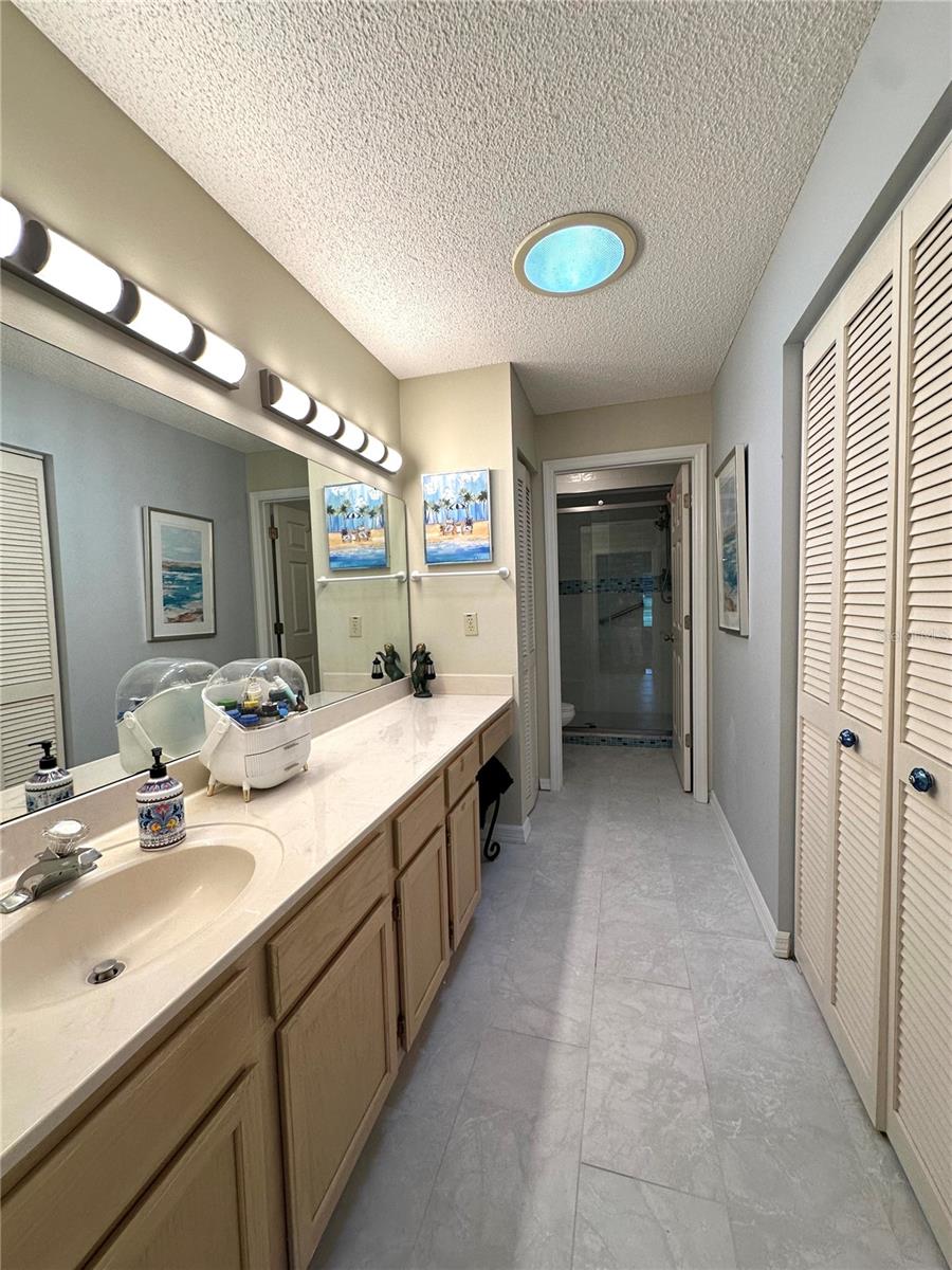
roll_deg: +1.7
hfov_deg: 85.7
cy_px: 635
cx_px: 476
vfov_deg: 102.1
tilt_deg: -3.2
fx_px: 513
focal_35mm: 14
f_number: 2.2
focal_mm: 2.22
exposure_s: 1/120
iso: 125
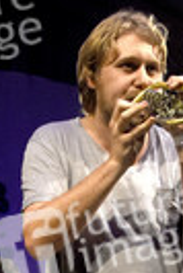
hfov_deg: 11.7
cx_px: 160
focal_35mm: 117
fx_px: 890
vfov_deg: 16.6
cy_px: 341
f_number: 6.3
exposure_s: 1/160
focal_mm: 26
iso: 1600
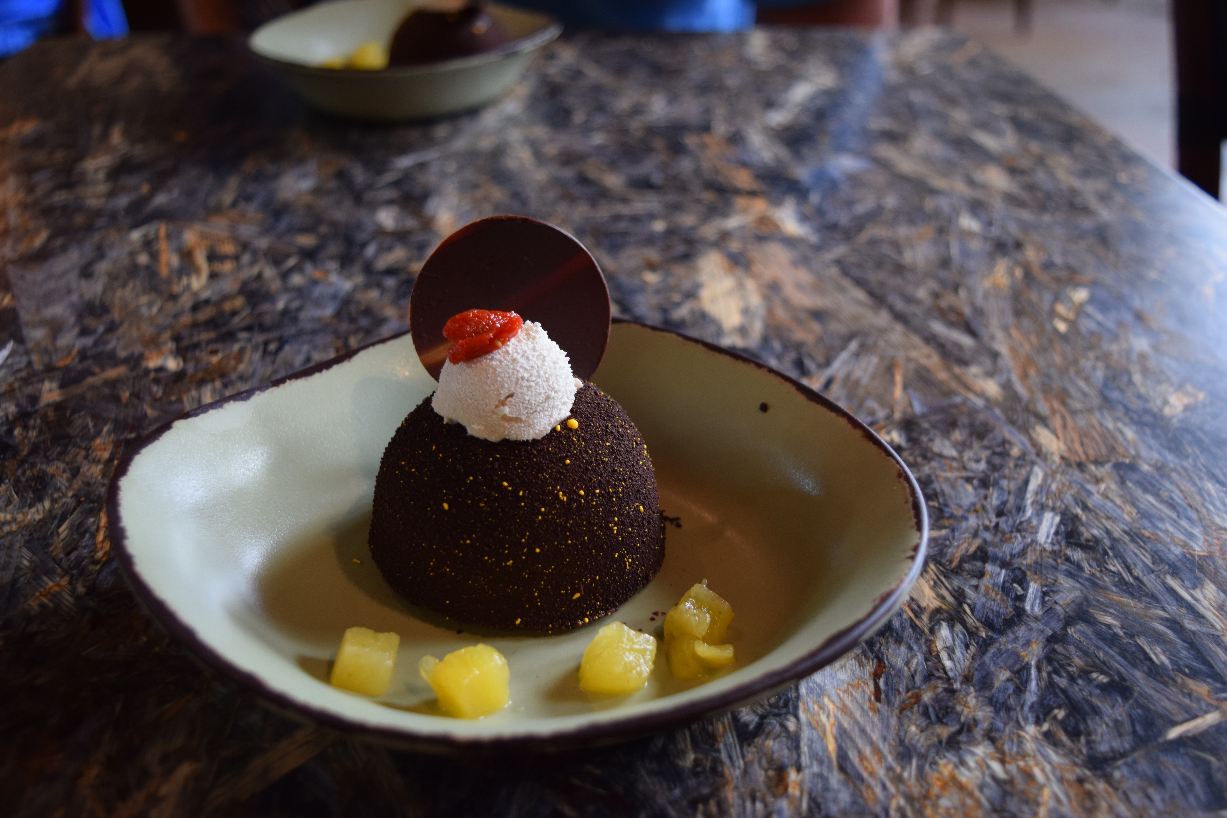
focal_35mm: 38
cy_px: 409
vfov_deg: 35.5
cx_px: 614
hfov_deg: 51.3
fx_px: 1278
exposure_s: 1/60
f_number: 4
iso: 720
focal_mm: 25
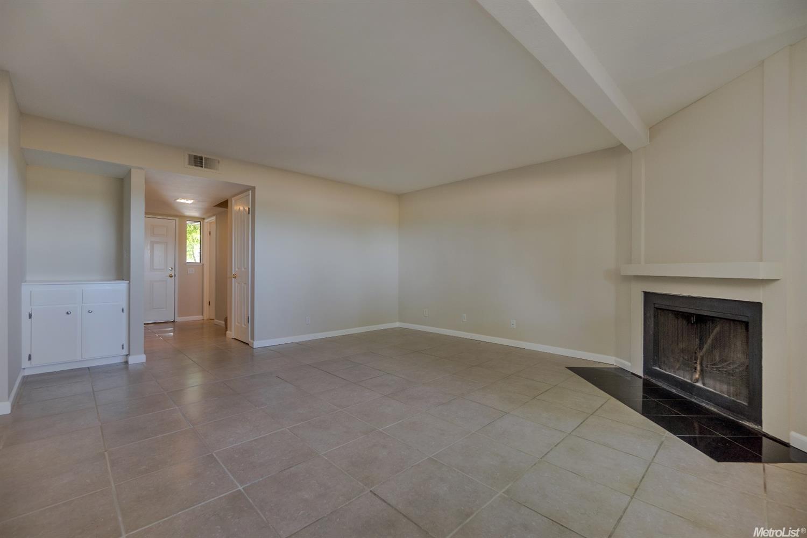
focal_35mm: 15
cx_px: 404
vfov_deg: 77.3
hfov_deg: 100.4
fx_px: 336
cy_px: 269
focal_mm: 10
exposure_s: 1/8
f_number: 5
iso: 100
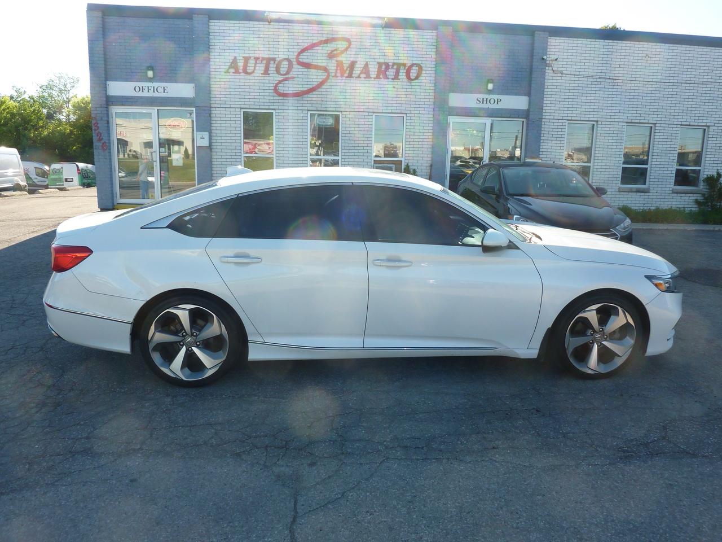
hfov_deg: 69.4
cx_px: 361
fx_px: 521
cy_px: 271
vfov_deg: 54.9
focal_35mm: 25
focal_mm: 4.1
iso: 80
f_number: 4
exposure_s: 1/200
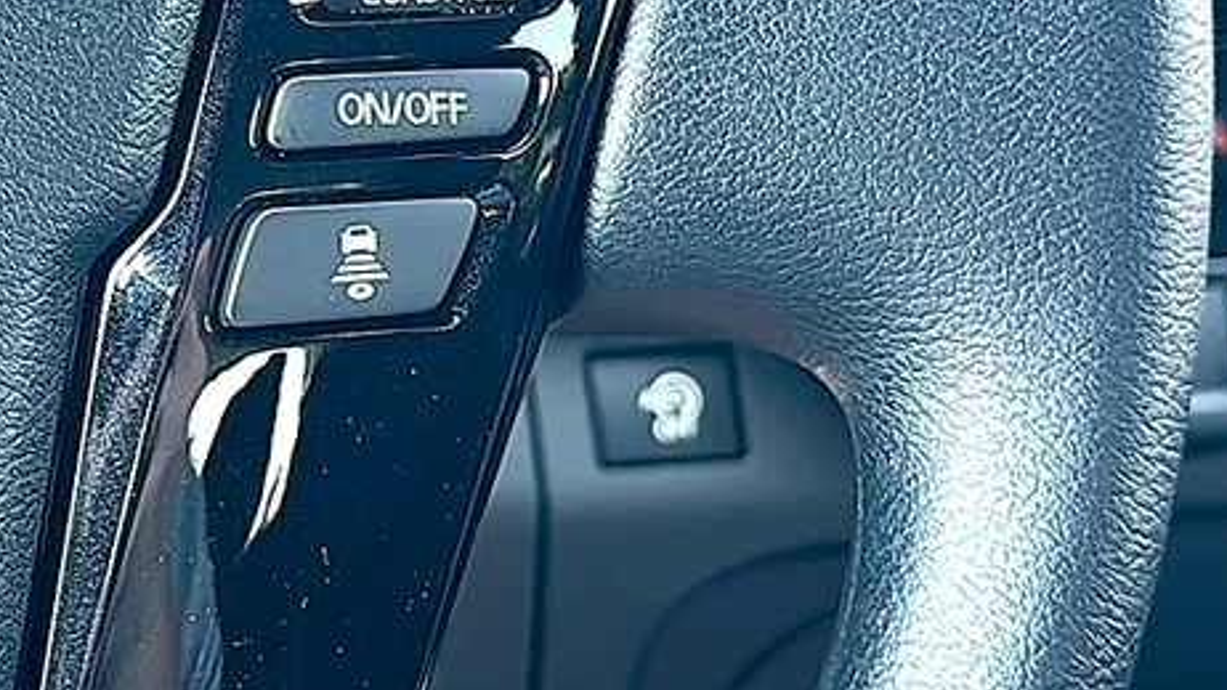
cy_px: 94
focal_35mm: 76
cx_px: 409
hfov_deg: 27.7
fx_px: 2473
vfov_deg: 15.7
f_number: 1.78
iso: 64
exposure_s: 1/100
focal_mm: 6.86
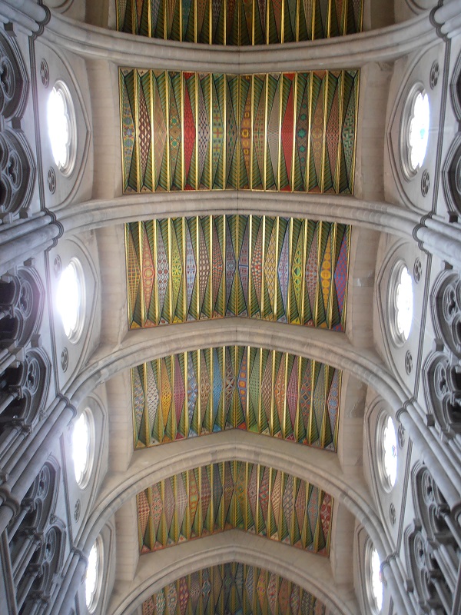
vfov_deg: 50.1
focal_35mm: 37
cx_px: 230
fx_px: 657
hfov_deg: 38.7
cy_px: 308
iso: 125
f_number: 3.9
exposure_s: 1/5
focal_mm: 6.61
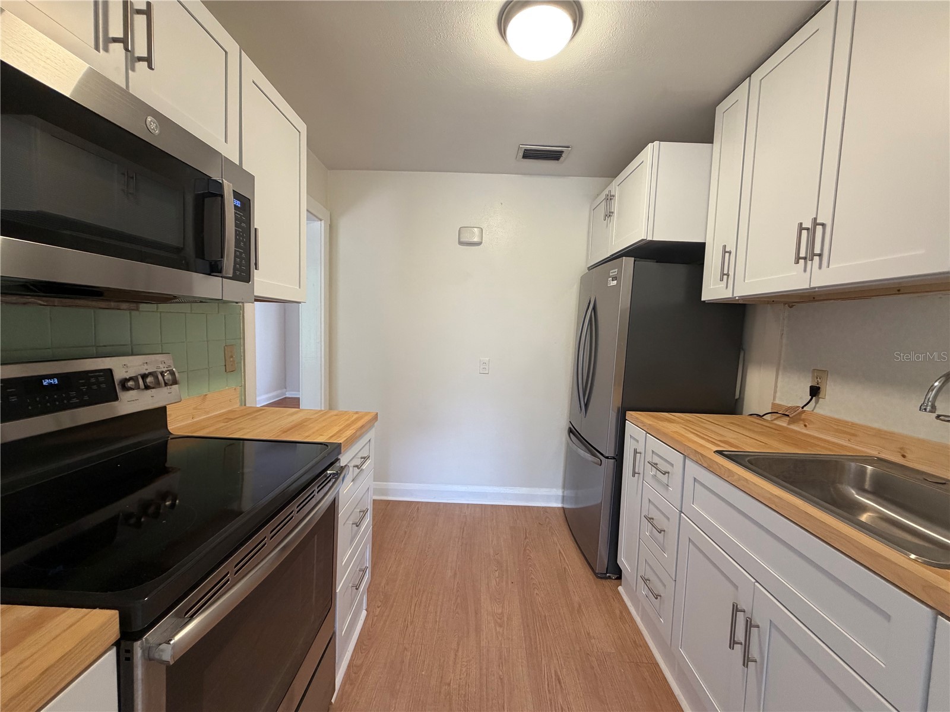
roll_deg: -1.3
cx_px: 475
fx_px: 384
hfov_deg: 102.1
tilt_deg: -3.8
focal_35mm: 14
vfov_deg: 85.7
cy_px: 356
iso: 320
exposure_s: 1/120
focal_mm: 2.22
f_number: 2.2
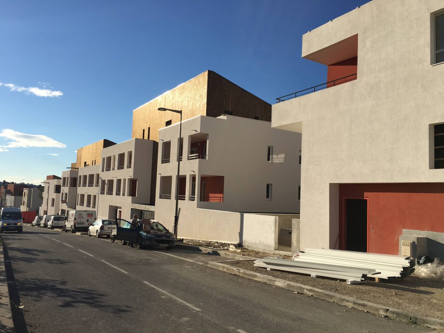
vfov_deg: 48.2
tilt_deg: +4.6
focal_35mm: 29
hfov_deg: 61.7
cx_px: 222
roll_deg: -2.8
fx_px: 372
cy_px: 166
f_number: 2.2
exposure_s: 1/2198
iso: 25
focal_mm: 4.15
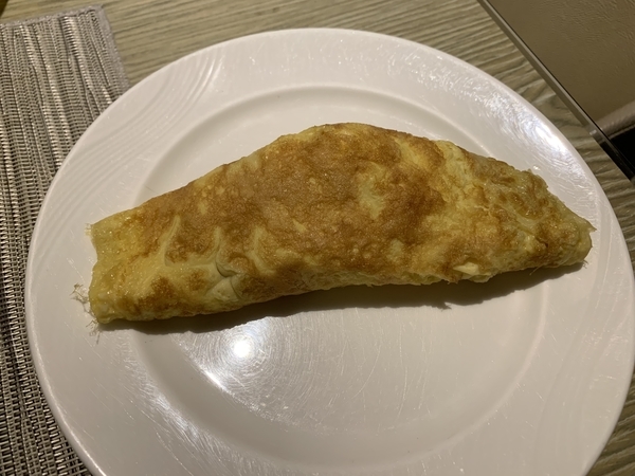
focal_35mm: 26
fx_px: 477
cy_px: 238
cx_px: 318
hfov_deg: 67.3
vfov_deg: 53.1
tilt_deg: -62.8
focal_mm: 4.25
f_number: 1.8
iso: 160
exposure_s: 1/50
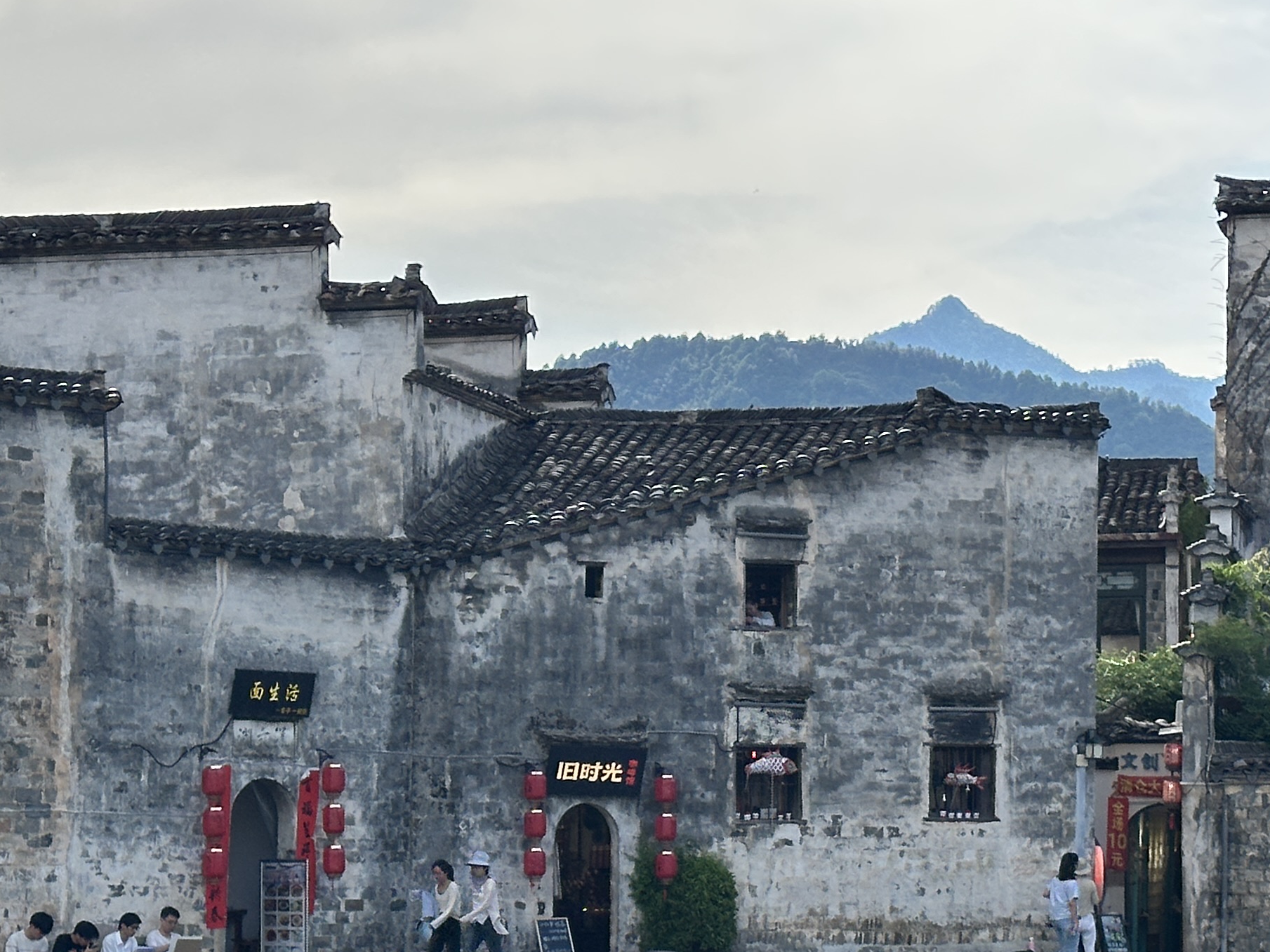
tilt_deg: +0.9
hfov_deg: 18.4
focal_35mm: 107
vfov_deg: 13.8
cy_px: 749
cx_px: 707
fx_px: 3926
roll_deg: -0.3
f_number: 1.78
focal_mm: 6.86
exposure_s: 1/4184
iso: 64
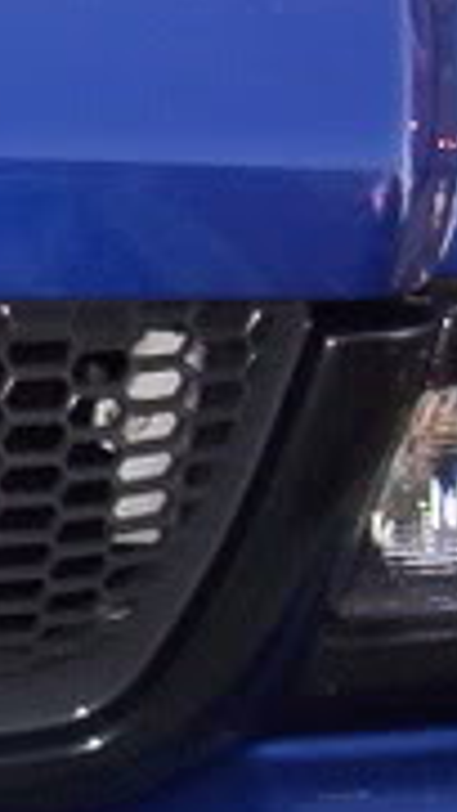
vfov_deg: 12.4
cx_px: -650
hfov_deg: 6.6
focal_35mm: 174
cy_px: 363
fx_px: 3743
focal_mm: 5.54
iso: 140
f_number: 2.76
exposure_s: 1/30
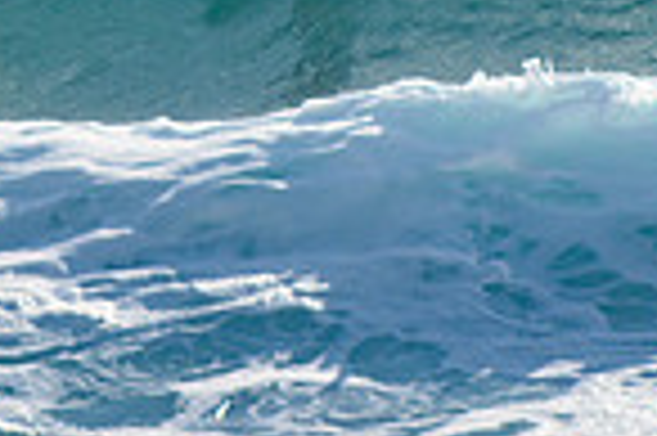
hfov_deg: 0.9
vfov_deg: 0.6
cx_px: 374
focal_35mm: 2385
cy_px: -124
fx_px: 43477
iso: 250
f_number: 5.6
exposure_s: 1/2000
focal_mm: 400
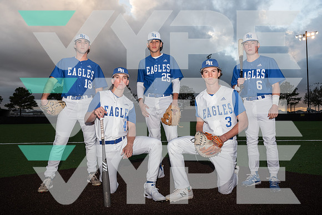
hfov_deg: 61.9
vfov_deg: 43.6
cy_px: 108
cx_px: 161
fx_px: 268
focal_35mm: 30
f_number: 7.1
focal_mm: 30
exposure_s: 1/250
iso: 400
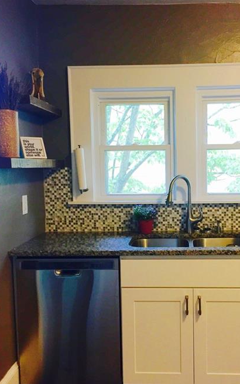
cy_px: 197
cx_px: 161
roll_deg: +1.2
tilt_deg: -4.7
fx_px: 377
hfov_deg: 35.0
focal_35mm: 36
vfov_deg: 54.0
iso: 100
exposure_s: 1/30
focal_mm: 4.15
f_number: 2.2
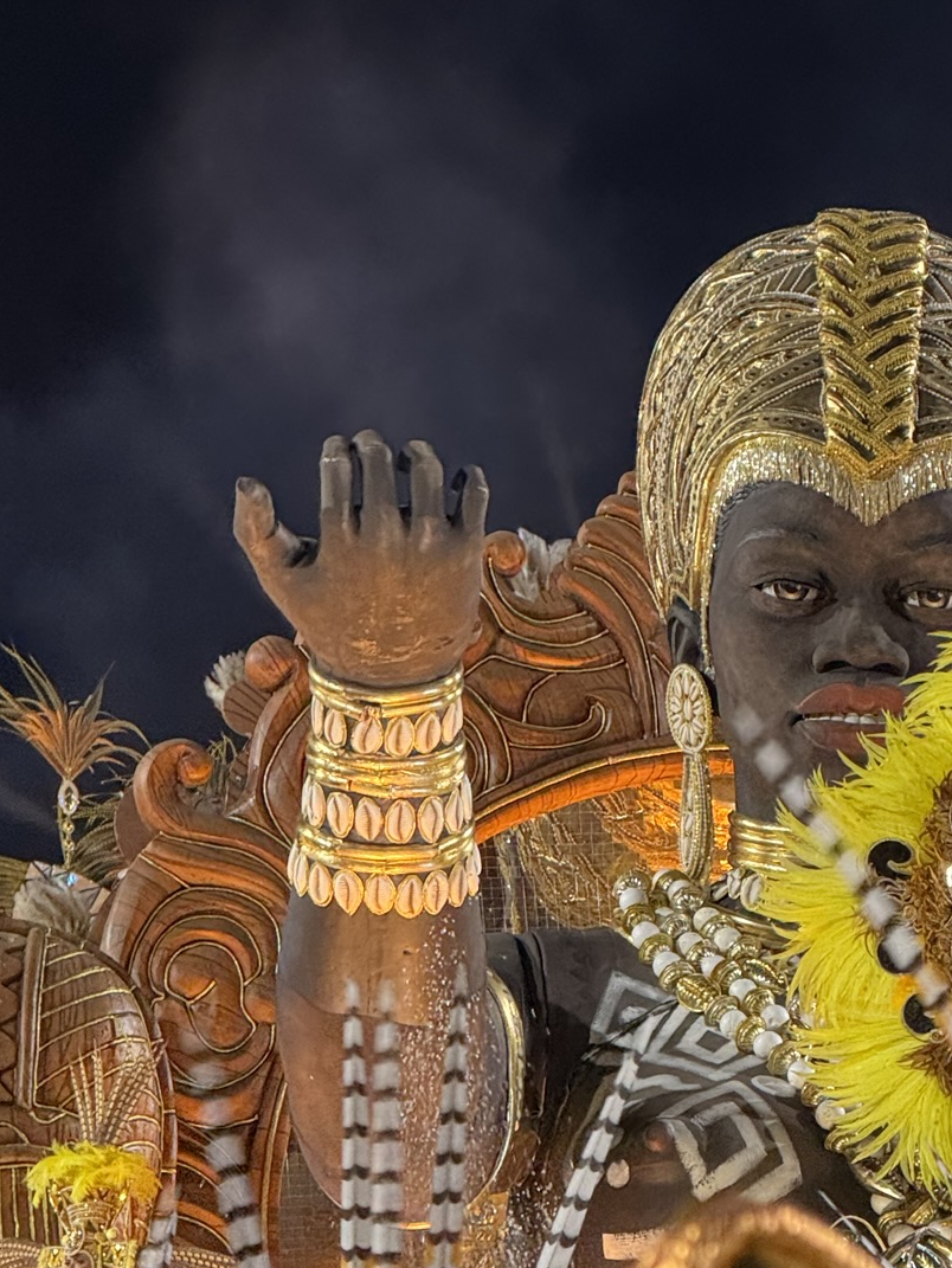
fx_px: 8209
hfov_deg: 6.6
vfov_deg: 8.8
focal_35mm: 224
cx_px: 791
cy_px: 890
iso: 320
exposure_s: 1/60
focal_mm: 15.66
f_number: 2.8
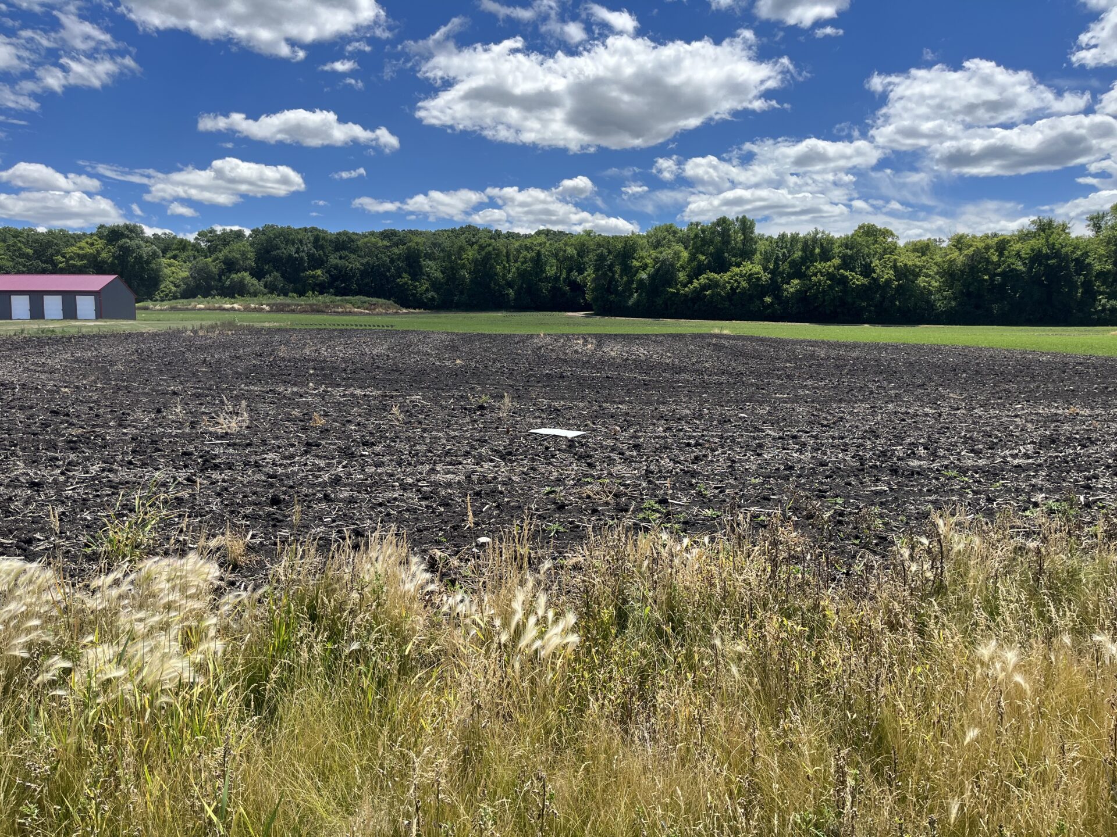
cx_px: 558
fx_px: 839
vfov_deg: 53.1
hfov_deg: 67.3
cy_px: 418
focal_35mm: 26
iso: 50
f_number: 1.6
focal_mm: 5.1
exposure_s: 1/2825
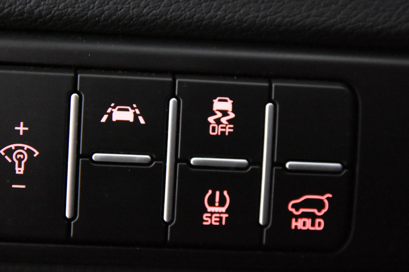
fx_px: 1306
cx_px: 219
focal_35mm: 115
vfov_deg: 11.9
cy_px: 140
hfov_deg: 17.8
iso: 12800
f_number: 4
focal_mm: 70
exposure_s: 1/60
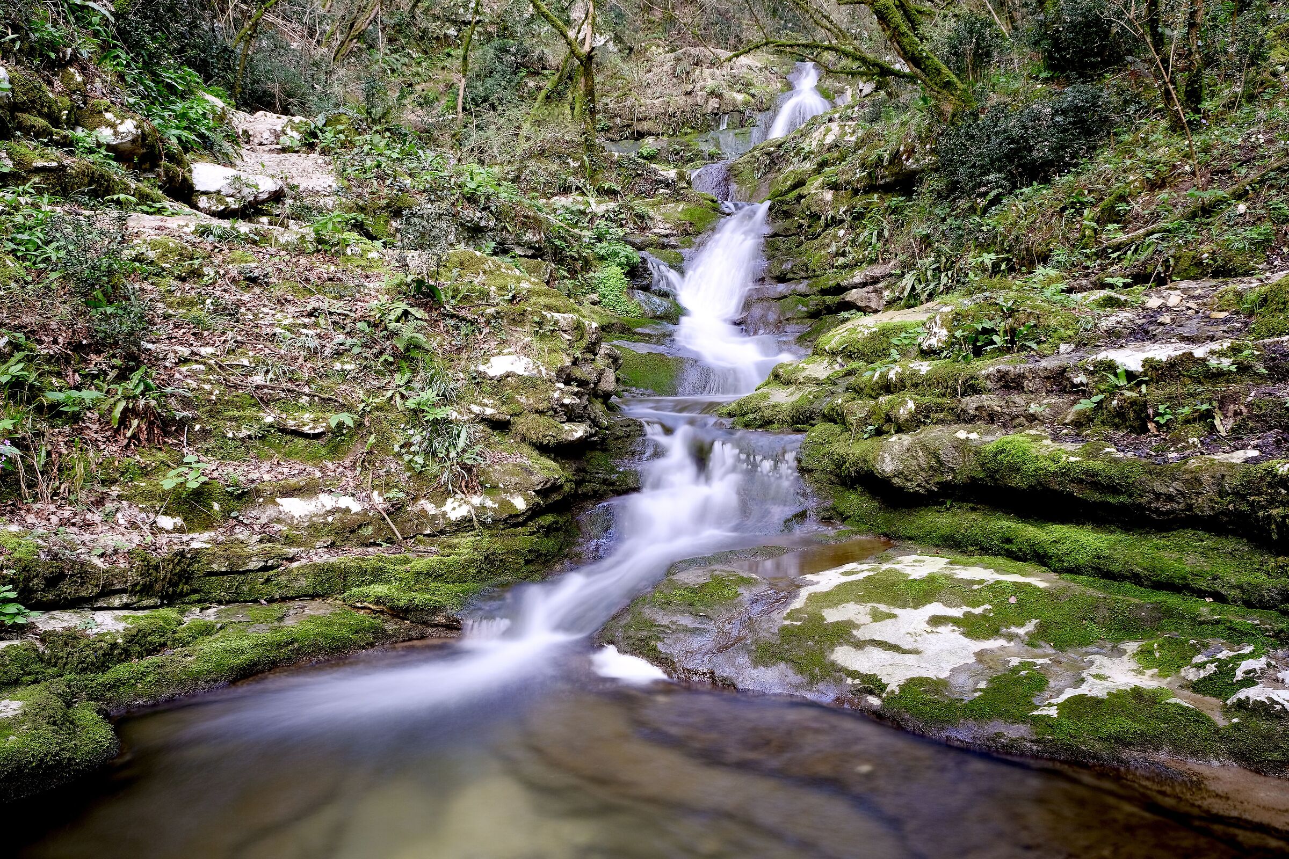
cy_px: 430
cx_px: 644
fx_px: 1038
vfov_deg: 45.0
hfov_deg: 63.7
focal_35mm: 29
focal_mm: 19.2
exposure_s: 7
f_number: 8
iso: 160
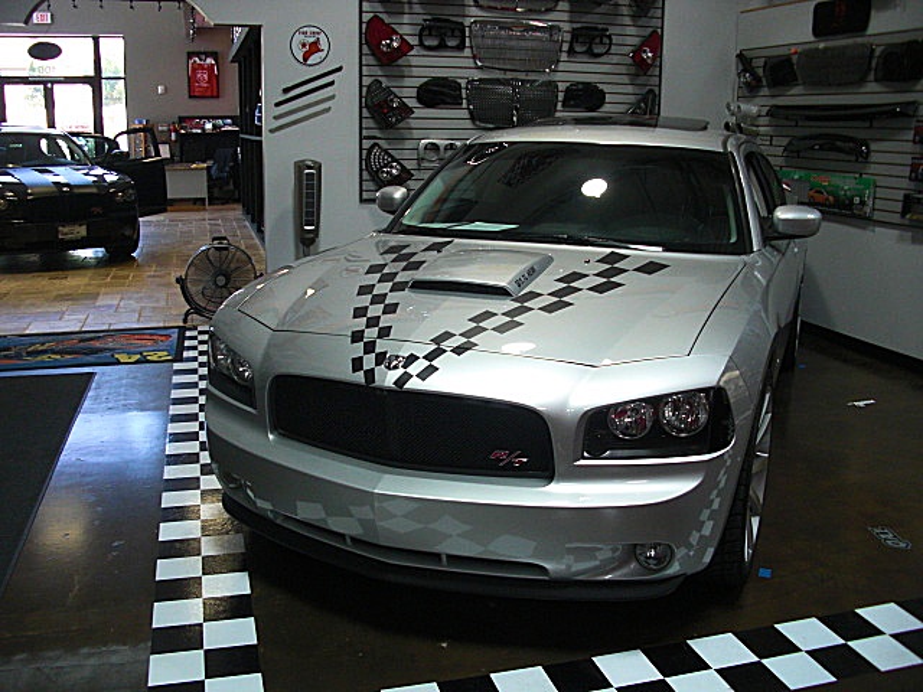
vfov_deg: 39.7
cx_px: 462
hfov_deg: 51.4
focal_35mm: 36
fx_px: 960
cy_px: 346
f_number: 2.8
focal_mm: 6.3
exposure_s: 1/80
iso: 200
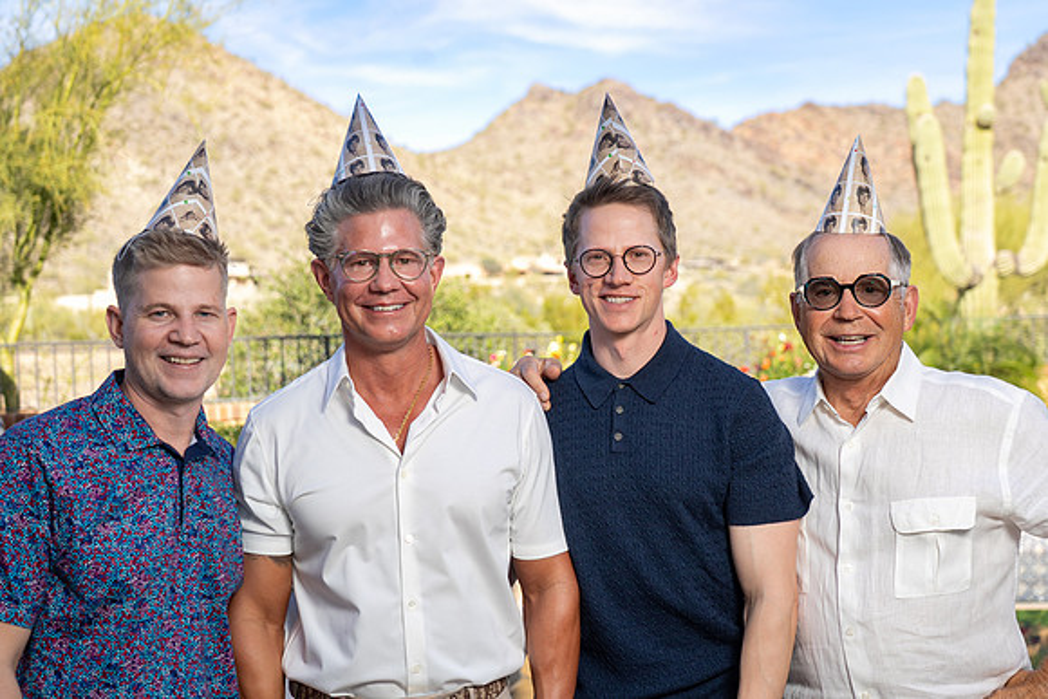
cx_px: 524
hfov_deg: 41.9
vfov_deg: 28.7
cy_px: 350
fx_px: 1368
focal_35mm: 47
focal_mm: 47
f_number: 4
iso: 100
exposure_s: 1/250
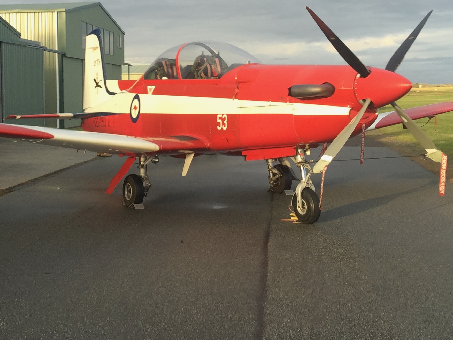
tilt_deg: +1.0
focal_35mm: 54
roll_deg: -1.1
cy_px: 94
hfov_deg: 35.3
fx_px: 707
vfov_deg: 26.8
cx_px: 164
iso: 32
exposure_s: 1/230
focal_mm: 4.15
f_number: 2.2
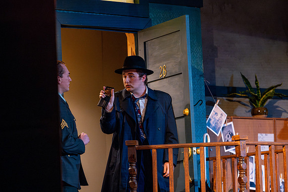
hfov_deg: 10.9
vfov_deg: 7.3
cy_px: 102
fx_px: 1509
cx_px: 152
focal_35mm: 189
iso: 2500
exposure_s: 1/125
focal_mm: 175
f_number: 2.8
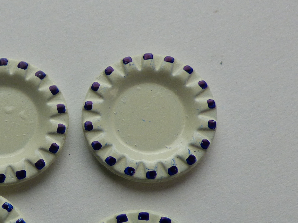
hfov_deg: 35.7
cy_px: 201
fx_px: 448
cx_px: 63
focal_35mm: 52
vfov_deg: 27.1
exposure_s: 1/125
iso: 100
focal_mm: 3.58
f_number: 2.8
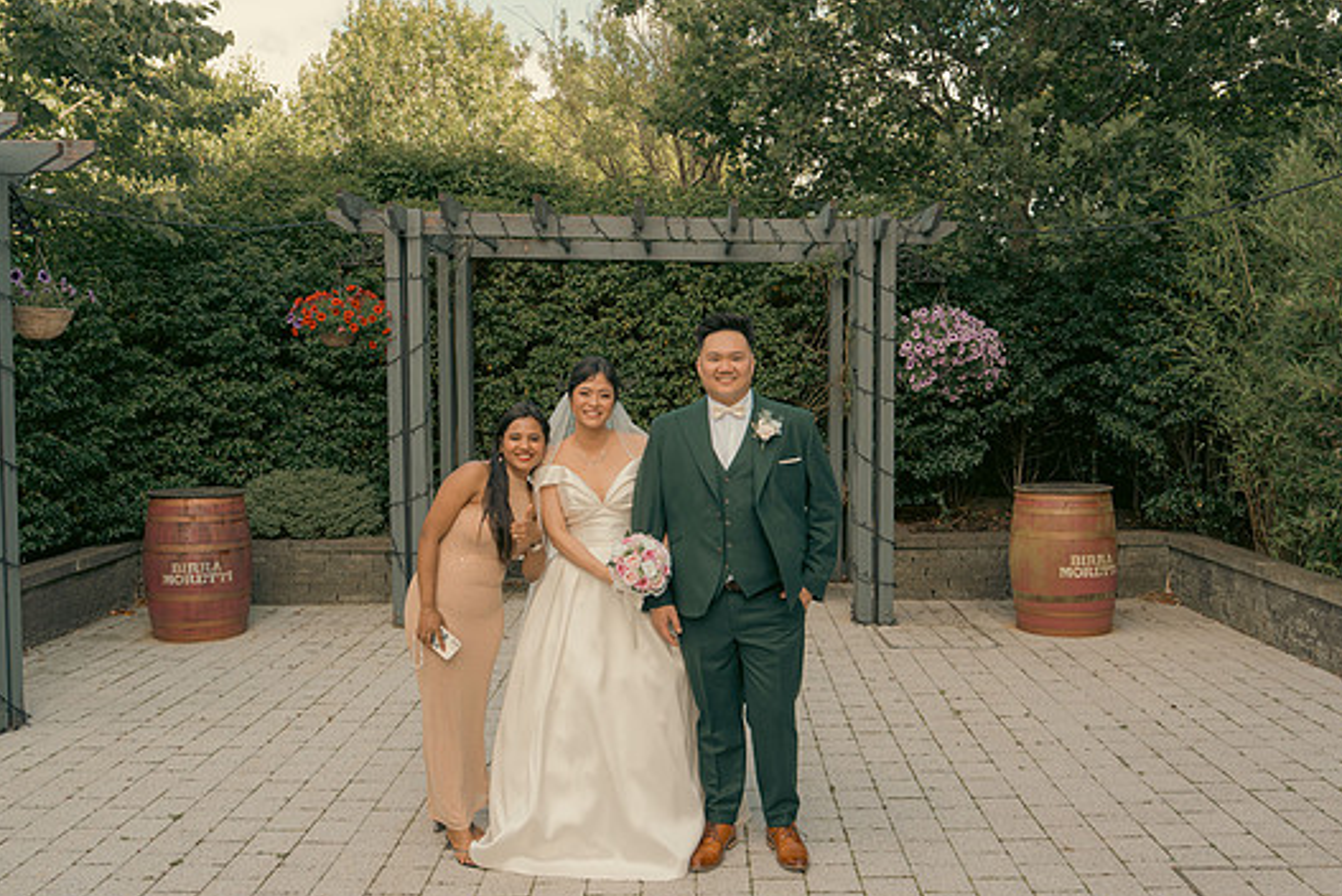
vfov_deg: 40.0
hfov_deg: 57.2
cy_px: 449
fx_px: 1231
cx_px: 672
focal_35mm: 33
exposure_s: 1/160
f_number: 5.6
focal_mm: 30
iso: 200
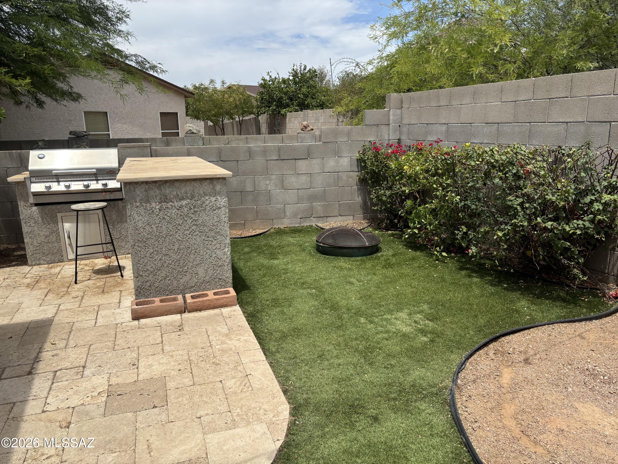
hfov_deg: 67.3
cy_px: 232
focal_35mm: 26
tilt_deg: -13.0
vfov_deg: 53.1
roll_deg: +1.1
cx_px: 309
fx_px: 464
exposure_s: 1/4425
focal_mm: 5.96
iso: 50
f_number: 1.6
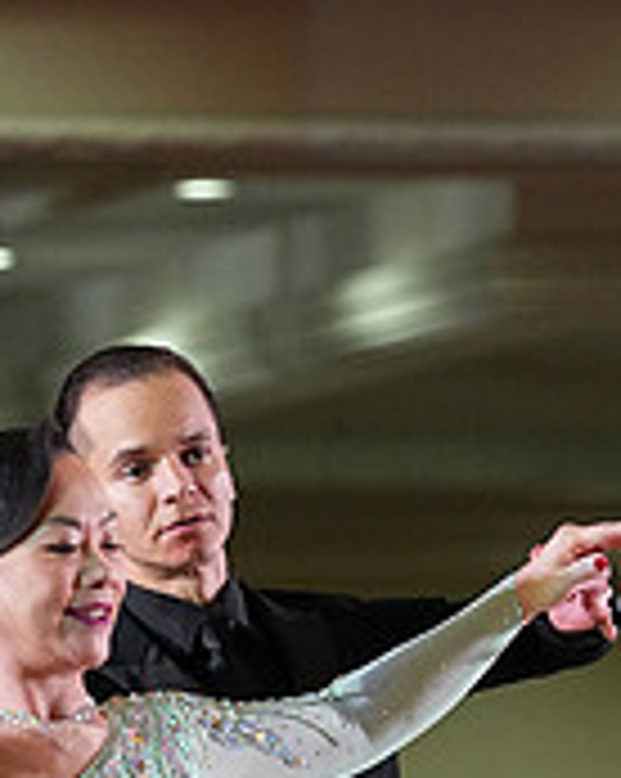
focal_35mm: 631
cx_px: 277
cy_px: 1282
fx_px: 14522
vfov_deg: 3.1
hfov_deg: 2.4
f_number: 5
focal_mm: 200
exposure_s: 1/400
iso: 6400
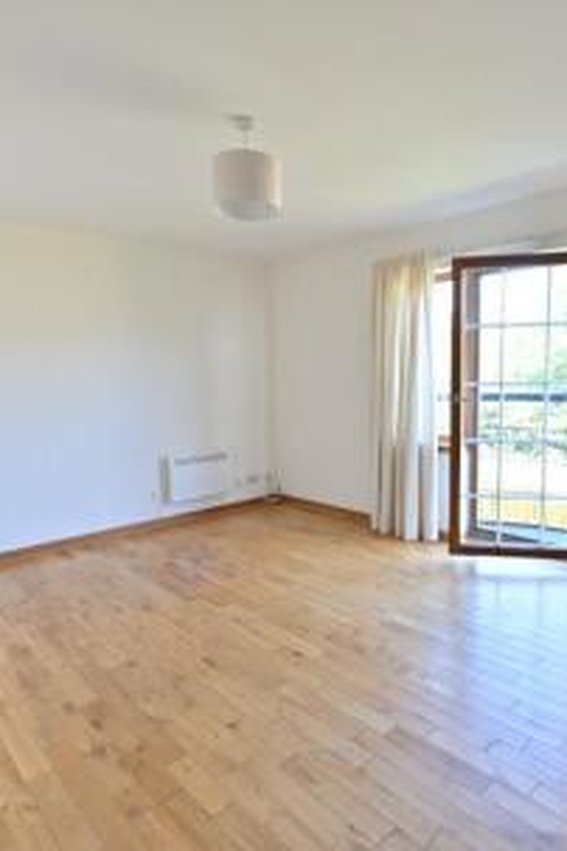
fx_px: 520
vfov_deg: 78.5
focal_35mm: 22
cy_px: 442
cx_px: 348
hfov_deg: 56.7
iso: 100
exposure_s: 1/2.5
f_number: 11
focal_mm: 14
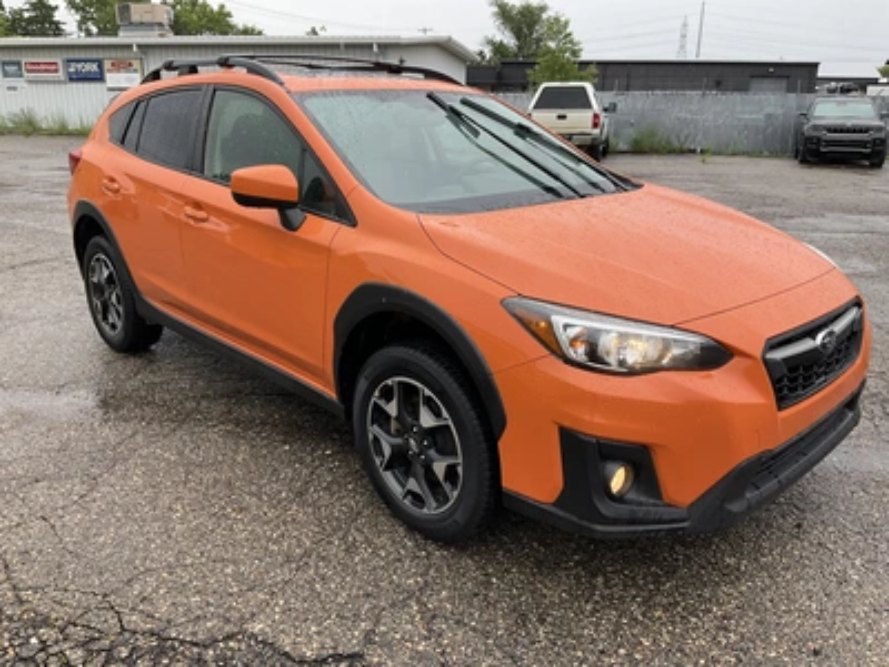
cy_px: 334
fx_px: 745
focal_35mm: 29
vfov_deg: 48.2
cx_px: 444
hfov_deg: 61.7
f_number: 1.8
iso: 20
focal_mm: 3
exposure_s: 1/228
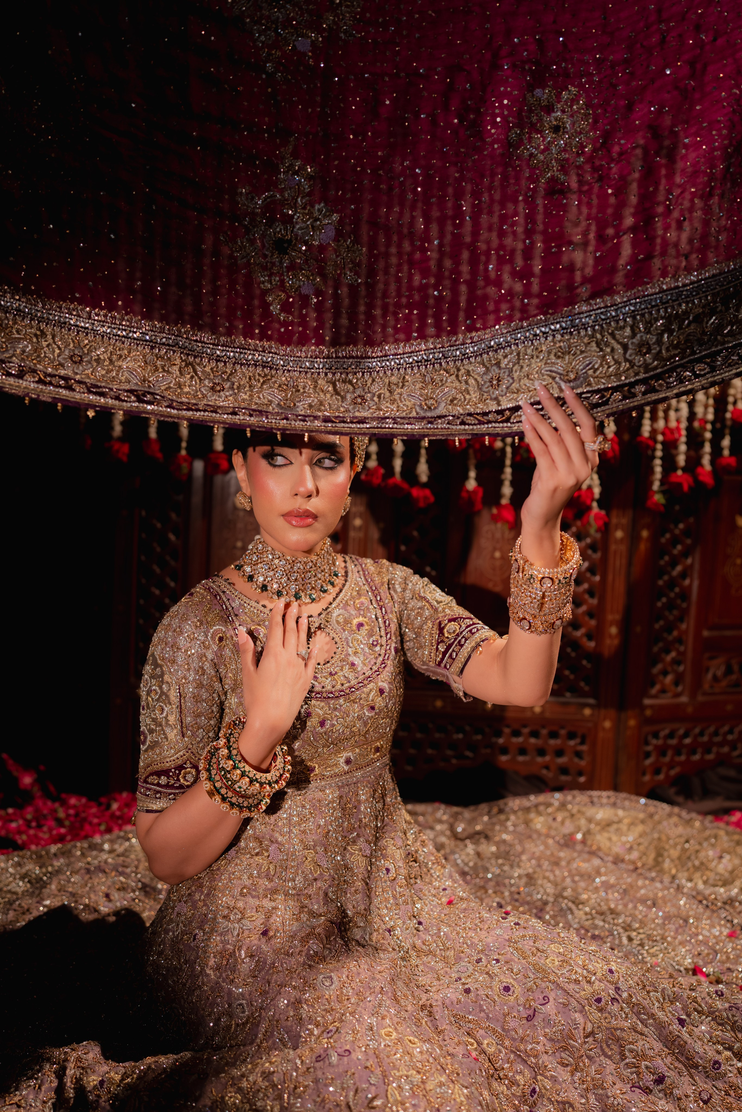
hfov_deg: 37.9
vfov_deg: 54.4
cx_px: 371
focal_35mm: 35
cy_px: 556
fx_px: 1082
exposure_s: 1/160
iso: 320
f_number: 2.2
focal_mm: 35
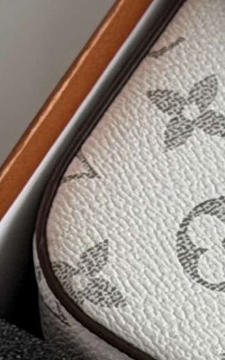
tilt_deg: -69.9
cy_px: 787
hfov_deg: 3.3
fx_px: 3883
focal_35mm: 396
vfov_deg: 5.2
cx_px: 658
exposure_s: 1/121
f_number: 1.78
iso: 50
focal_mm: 6.76
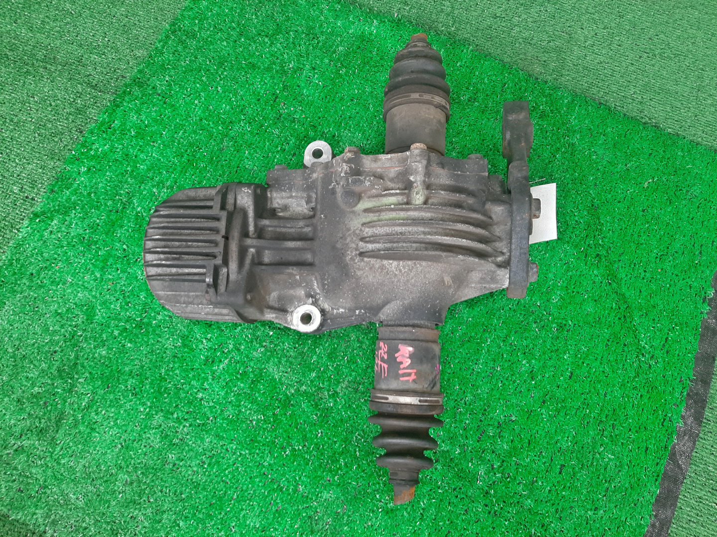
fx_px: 539
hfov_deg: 67.3
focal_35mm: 26
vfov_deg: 53.1
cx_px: 358
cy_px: 268
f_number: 1.7
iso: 140
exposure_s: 1/50
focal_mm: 3.93
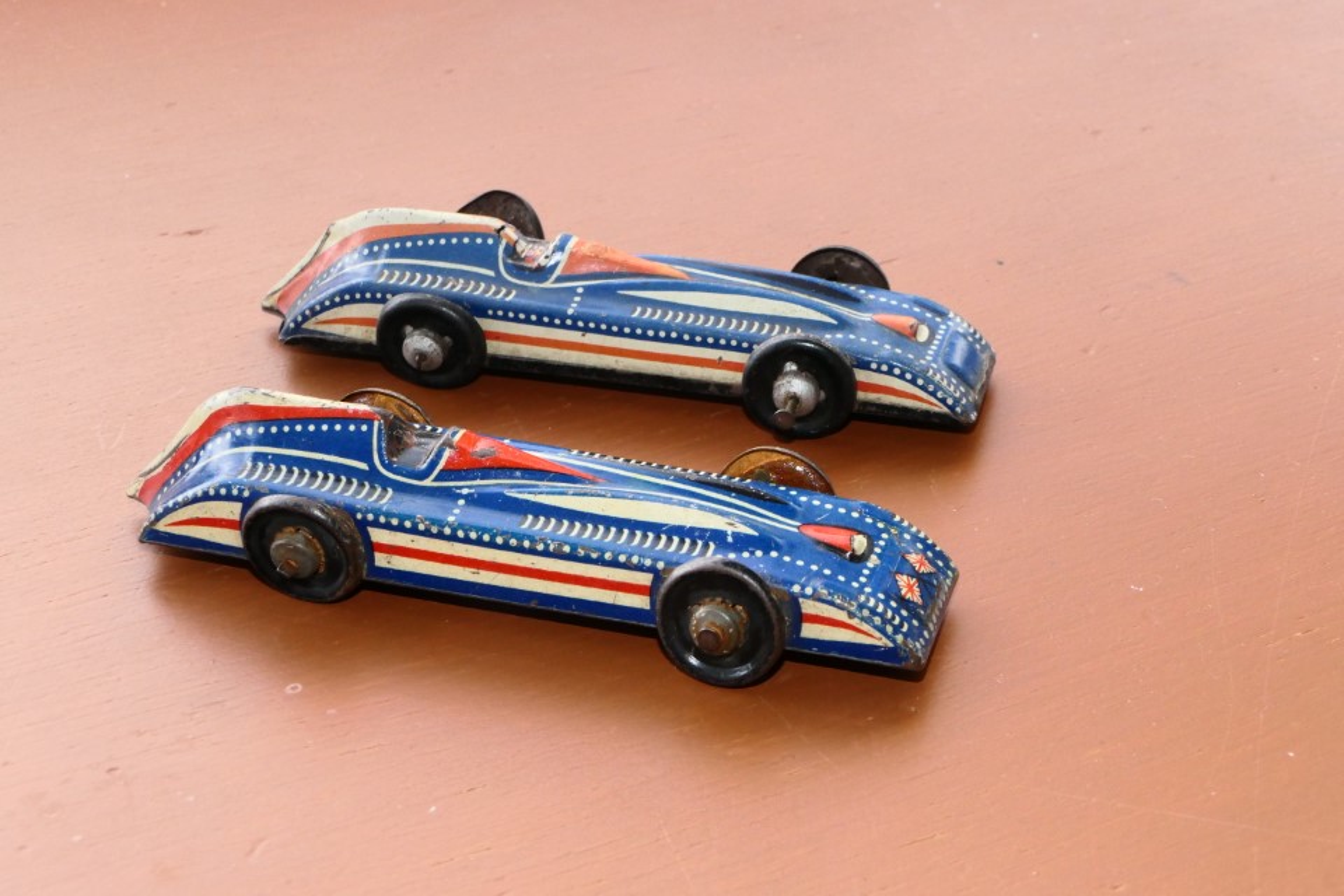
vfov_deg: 21.9
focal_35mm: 62
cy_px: 448
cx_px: 672
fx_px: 2314
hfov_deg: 32.4
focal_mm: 22.7
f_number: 8
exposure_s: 1/60
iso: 1600
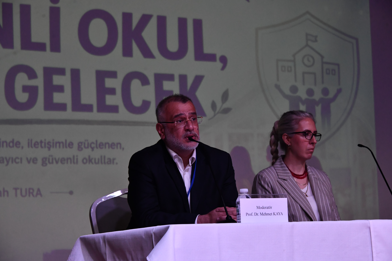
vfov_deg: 13.0
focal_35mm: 105
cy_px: 130
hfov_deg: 19.5
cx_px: 196
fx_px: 1143
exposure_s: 1/60
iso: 5000
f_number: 8
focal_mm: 105
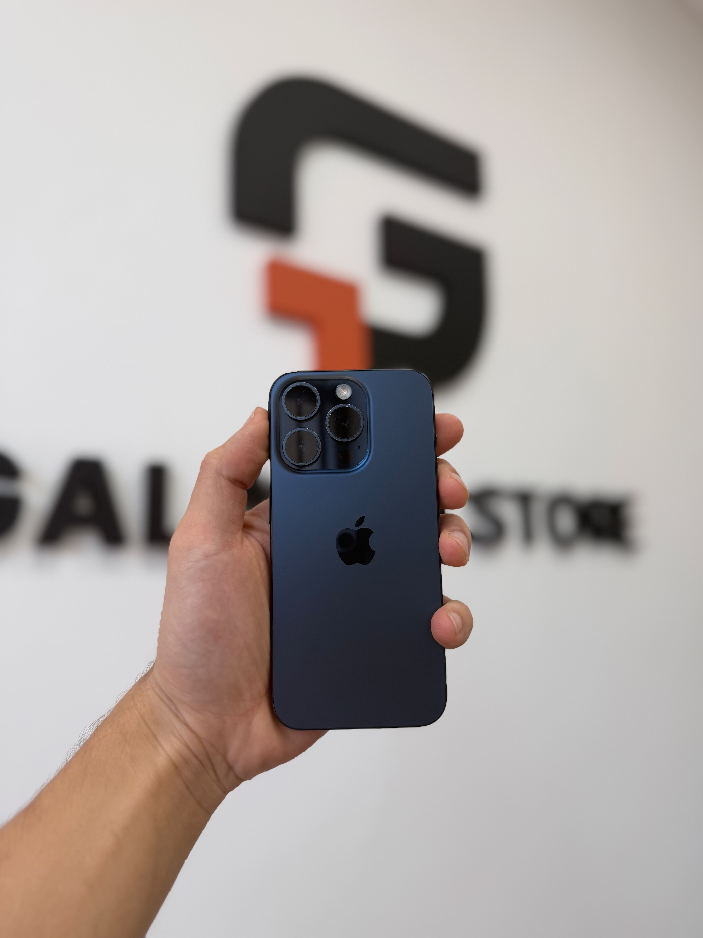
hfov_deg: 56.8
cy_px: 469
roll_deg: +1.0
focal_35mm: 24
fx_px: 650
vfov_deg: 71.6
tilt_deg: +8.8
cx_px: 352
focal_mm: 6.76
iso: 80
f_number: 1.78
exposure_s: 1/121
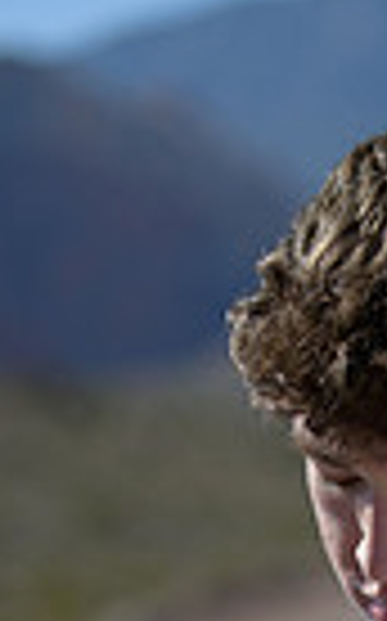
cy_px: 954
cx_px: 400
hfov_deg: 5.0
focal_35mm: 259
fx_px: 4380
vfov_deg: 7.9
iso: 200
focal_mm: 78
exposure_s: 1/5000
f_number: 2.8
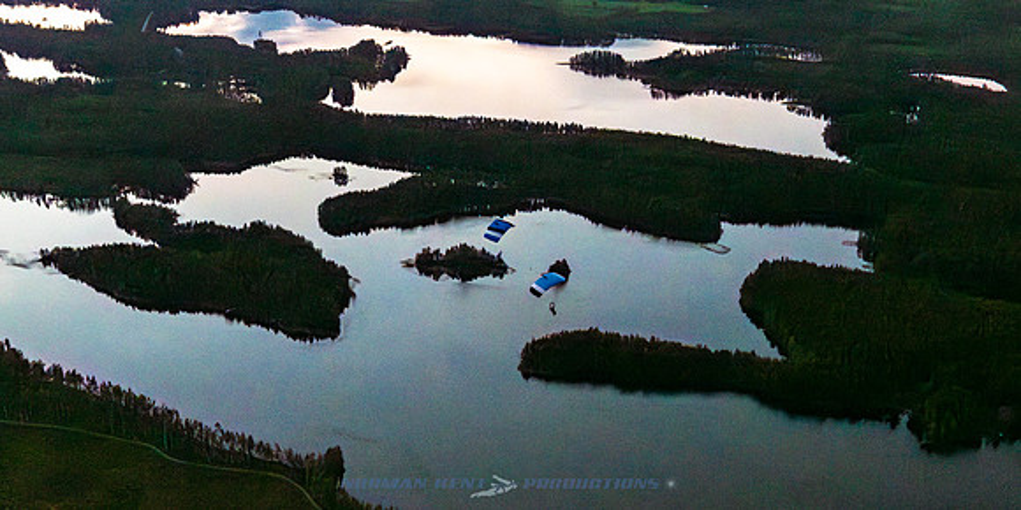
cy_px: 348
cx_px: 542
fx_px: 1362
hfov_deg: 41.1
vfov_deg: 21.1
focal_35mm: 52
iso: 1000
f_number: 4
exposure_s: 1/2000
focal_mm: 28
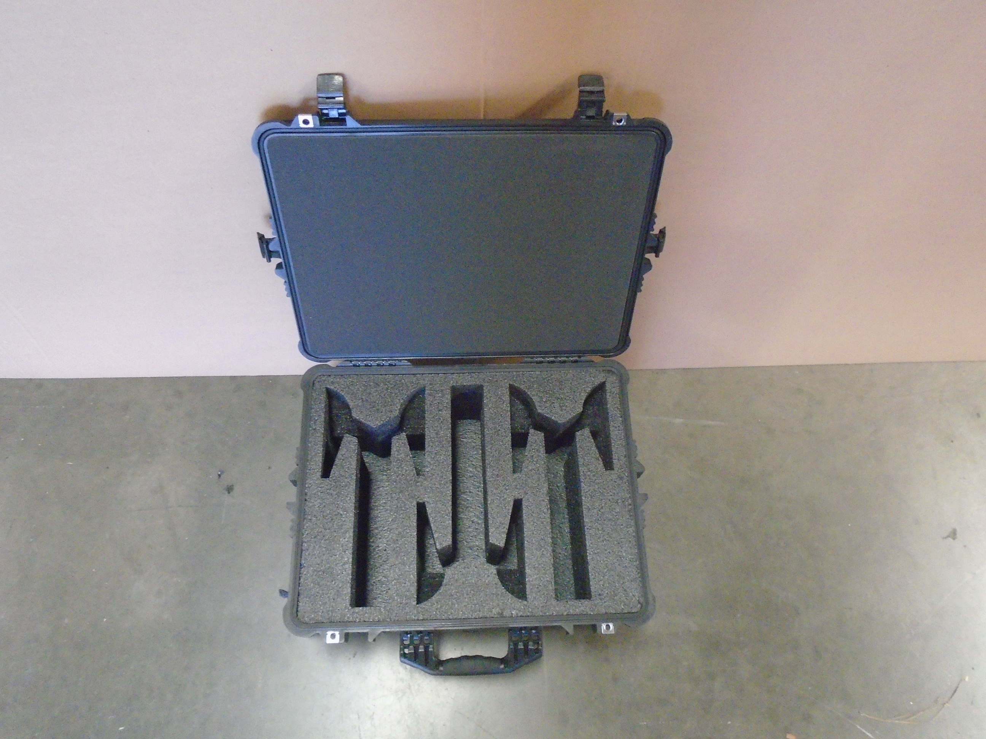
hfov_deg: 67.3
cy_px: 370
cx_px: 493
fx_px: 741
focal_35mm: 26
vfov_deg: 53.1
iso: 800
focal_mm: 4.6
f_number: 3.2
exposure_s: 1/50
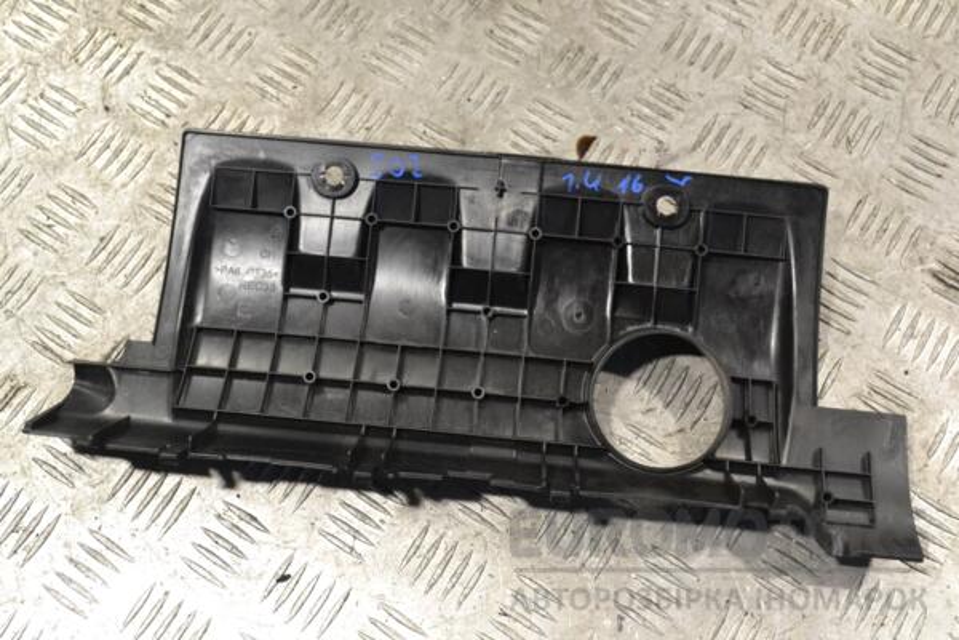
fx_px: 1159
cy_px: 320
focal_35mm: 44
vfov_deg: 30.8
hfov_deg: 45.0
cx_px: 480
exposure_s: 1/200
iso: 3200
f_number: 7.1
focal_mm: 29
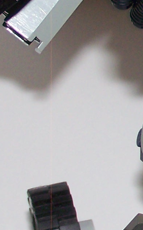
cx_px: 433
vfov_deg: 6.1
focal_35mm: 347
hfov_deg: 3.7
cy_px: 71
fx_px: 2164
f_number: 3.2
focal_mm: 11.1
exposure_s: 1/80
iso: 80
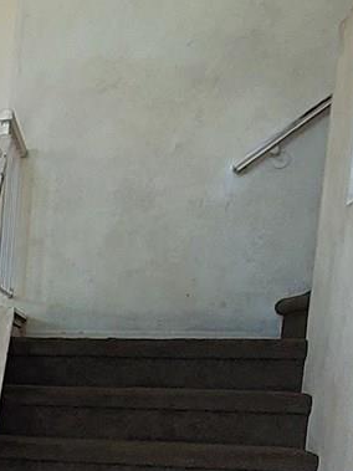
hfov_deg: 13.6
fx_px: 1075
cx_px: -491
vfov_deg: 23.4
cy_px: 496
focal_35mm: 79
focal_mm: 2.2
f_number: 2.2
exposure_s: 1/60
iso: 100
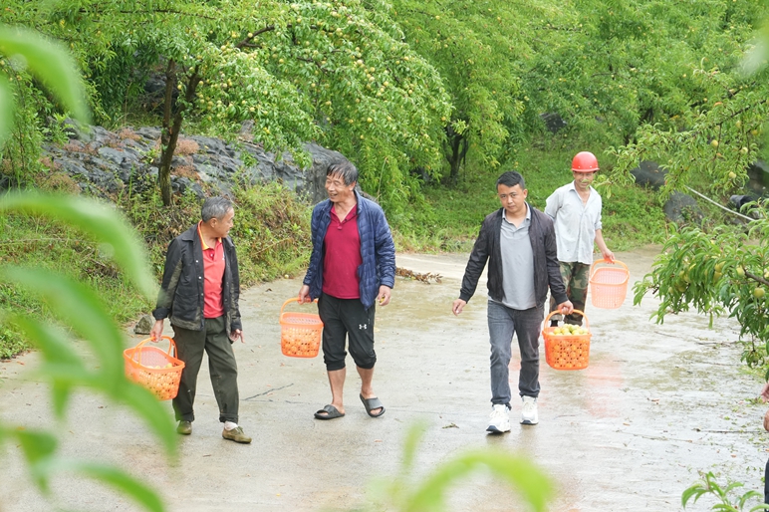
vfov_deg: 11.7
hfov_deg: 17.5
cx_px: 351
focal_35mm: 117
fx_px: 2498
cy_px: 232
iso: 1600
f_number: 10
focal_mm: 105
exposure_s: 1/125
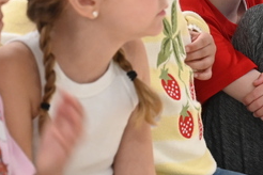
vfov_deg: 4.7
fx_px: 2126
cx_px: 185
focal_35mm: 291
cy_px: 35
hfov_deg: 7.1
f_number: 4
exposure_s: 1/80
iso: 3200
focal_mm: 70
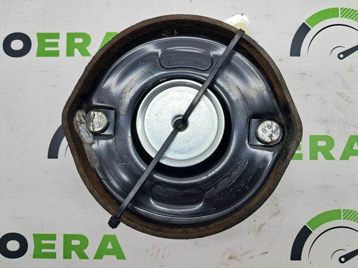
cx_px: 179
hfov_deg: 65.4
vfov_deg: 51.3
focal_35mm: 27
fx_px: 279
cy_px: 134
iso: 50
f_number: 1.8
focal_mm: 4
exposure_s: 1/100
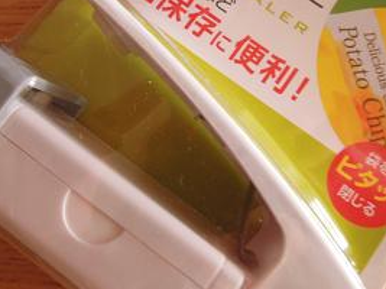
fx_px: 401
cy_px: 90
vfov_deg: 39.0
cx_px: 217
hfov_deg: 51.2
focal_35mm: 36
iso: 400
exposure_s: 1/8
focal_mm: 4.3
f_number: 5
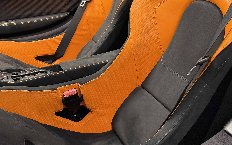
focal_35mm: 54
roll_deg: +0.2
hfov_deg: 37.2
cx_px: 82
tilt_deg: -12.1
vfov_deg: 23.5
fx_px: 341
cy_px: 21
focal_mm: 6.76
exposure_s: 1/60
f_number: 1.78
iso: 250
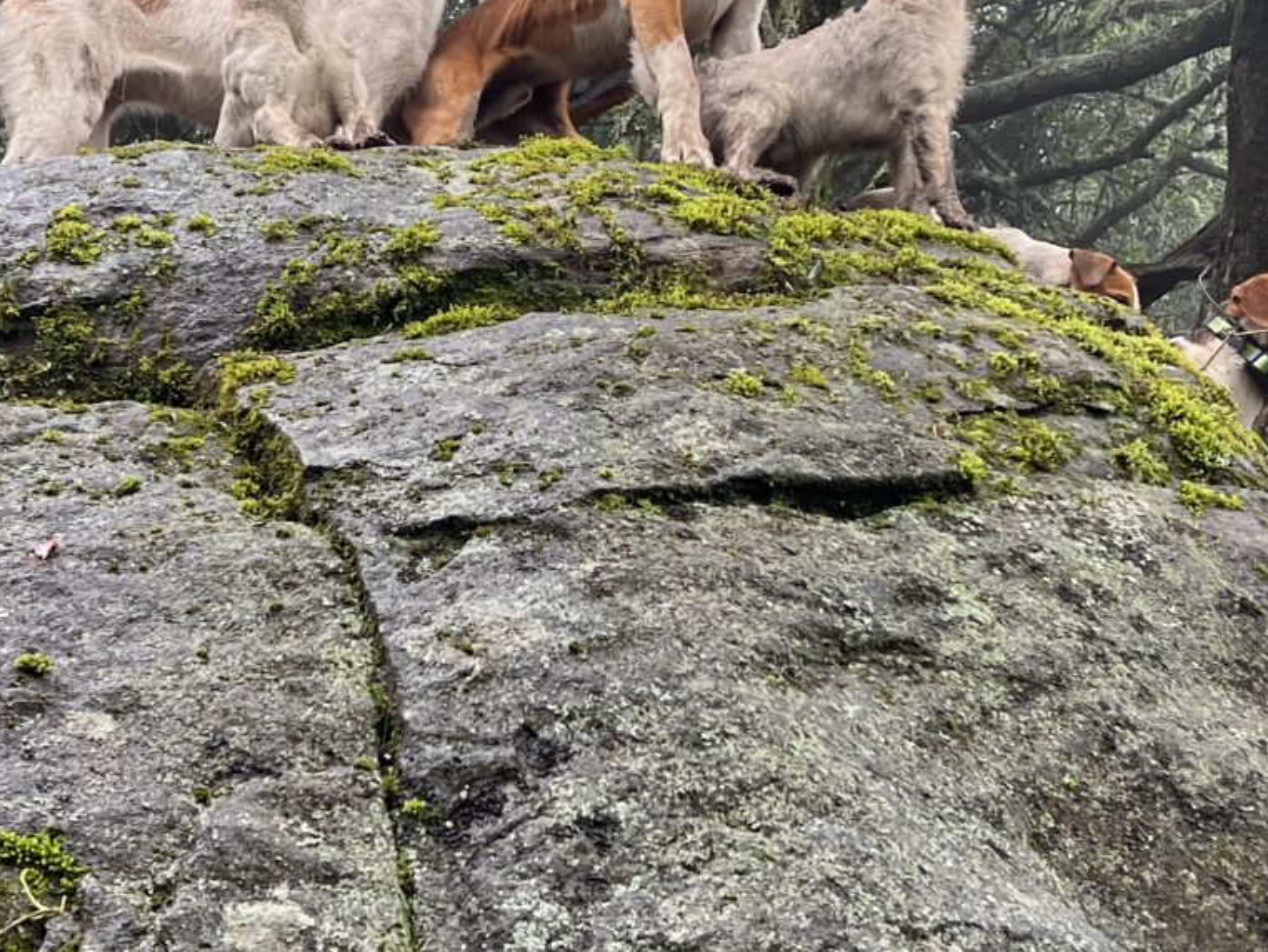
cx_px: 607
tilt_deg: +29.8
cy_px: 277
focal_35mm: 70
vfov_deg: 20.9
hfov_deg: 27.8
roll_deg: -2.7
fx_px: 2565
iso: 64
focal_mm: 5.7
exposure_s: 1/121
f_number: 1.5
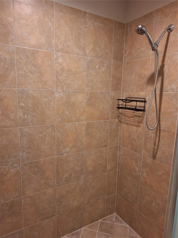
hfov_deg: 58.9
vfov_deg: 73.9
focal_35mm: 23
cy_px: 119
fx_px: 158
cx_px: 89
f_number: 1.8
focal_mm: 5.54
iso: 200
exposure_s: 1/30
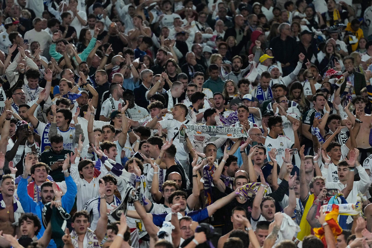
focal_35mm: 200
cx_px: 186
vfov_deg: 6.9
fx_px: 2067
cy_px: 124
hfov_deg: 10.3
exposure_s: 1/1250
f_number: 3.5
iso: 4000
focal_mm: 200
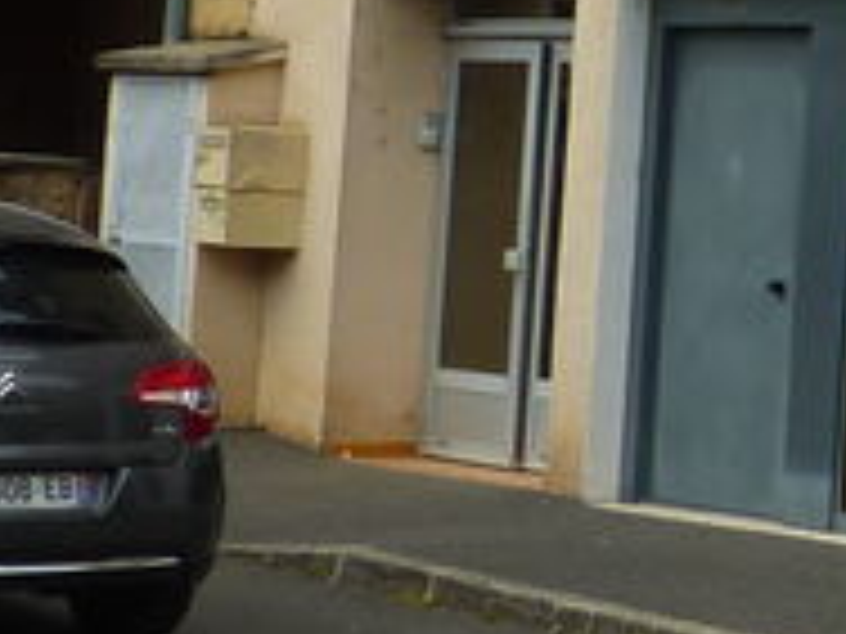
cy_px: 67
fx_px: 3250
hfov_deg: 12.9
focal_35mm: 133
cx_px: 1701
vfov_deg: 11.1
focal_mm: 4.1
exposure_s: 1/400
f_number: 4.5
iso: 80
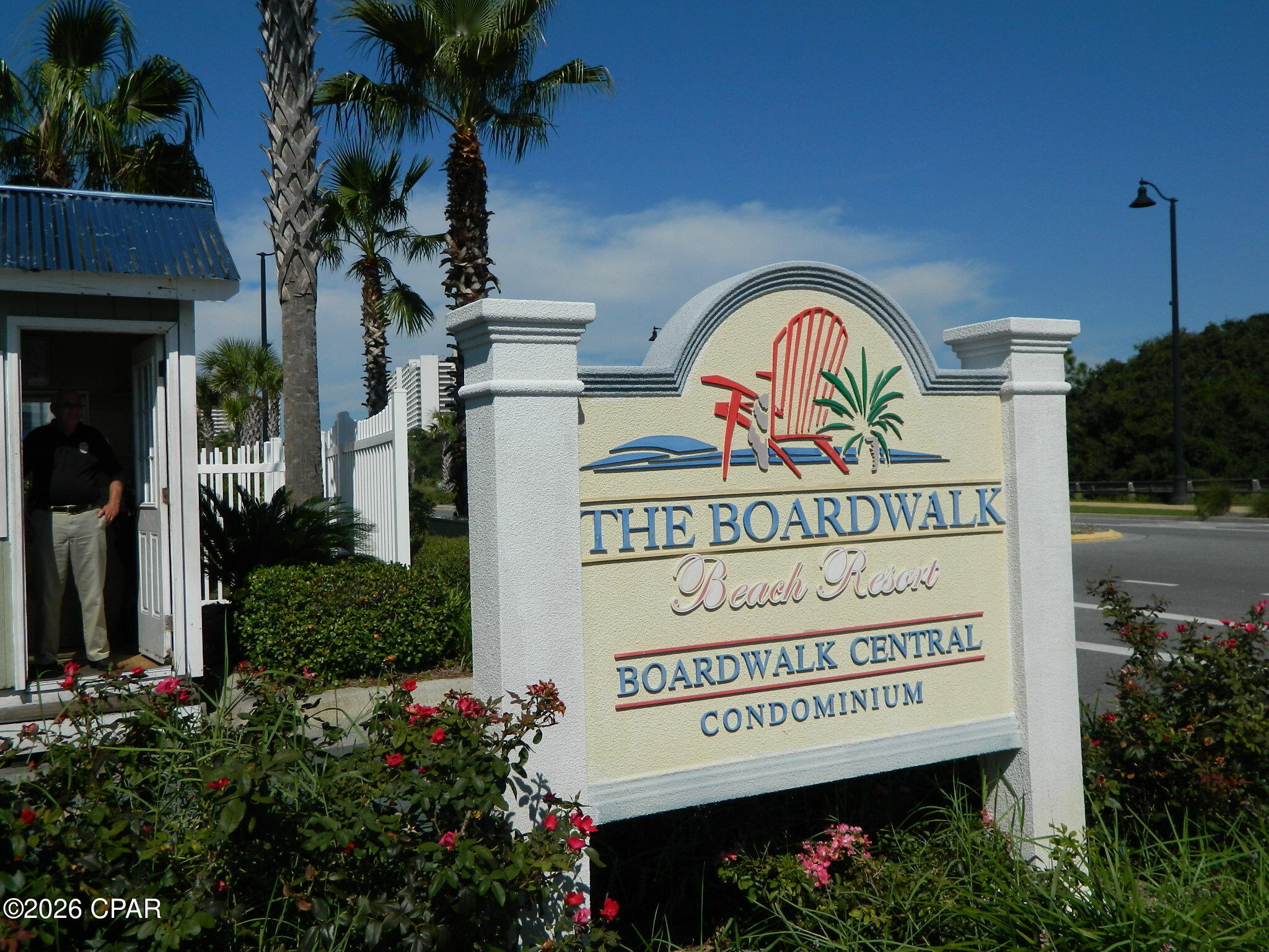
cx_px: 634
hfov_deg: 58.4
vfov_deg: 45.4
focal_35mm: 31
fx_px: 1136
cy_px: 476
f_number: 9.1
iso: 80
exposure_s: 1/400
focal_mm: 5.6
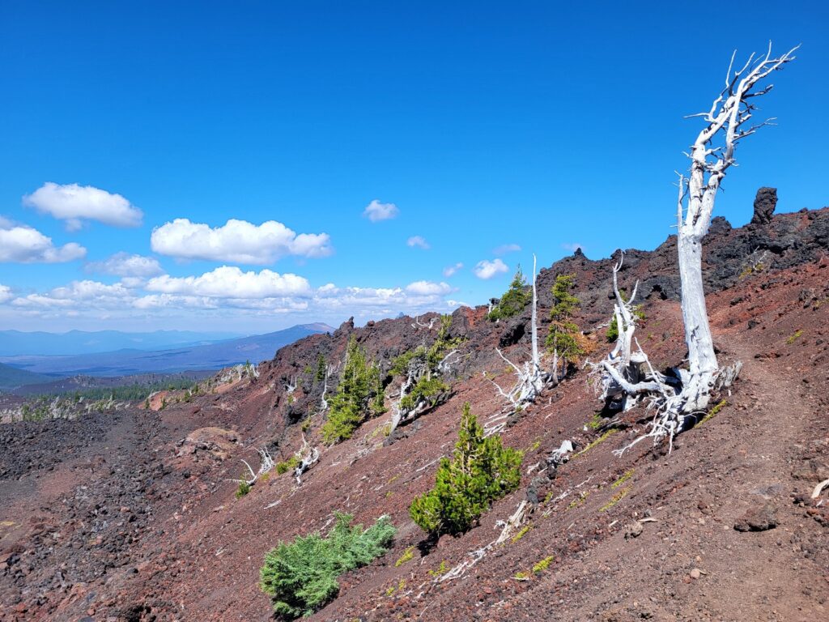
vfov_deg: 53.1
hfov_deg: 67.3
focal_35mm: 26
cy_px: 311
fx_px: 623
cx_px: 414
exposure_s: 1/2000
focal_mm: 5.4
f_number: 1.8
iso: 40
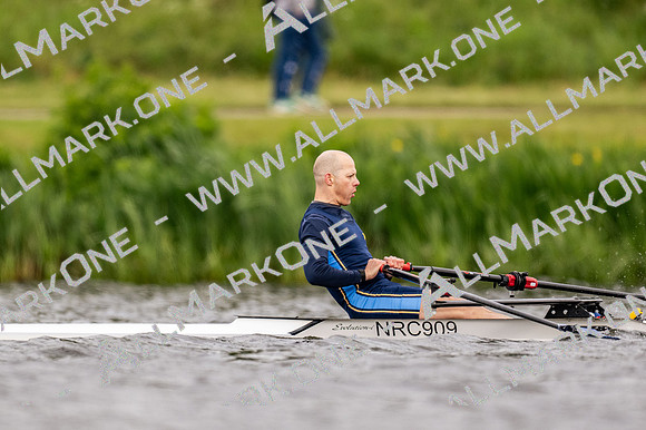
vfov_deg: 1.5
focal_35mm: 900
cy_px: 215
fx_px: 16140
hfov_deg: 2.3
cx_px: 323
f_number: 4
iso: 800
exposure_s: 1/2500
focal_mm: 600
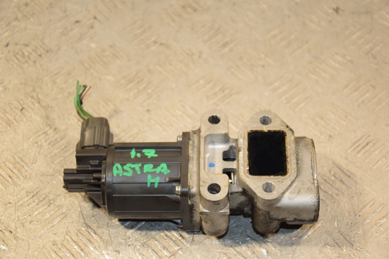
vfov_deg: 15.7
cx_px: 194
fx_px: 940
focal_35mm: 87
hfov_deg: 23.4
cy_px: 130
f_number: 5
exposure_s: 1/125
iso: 800
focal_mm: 58
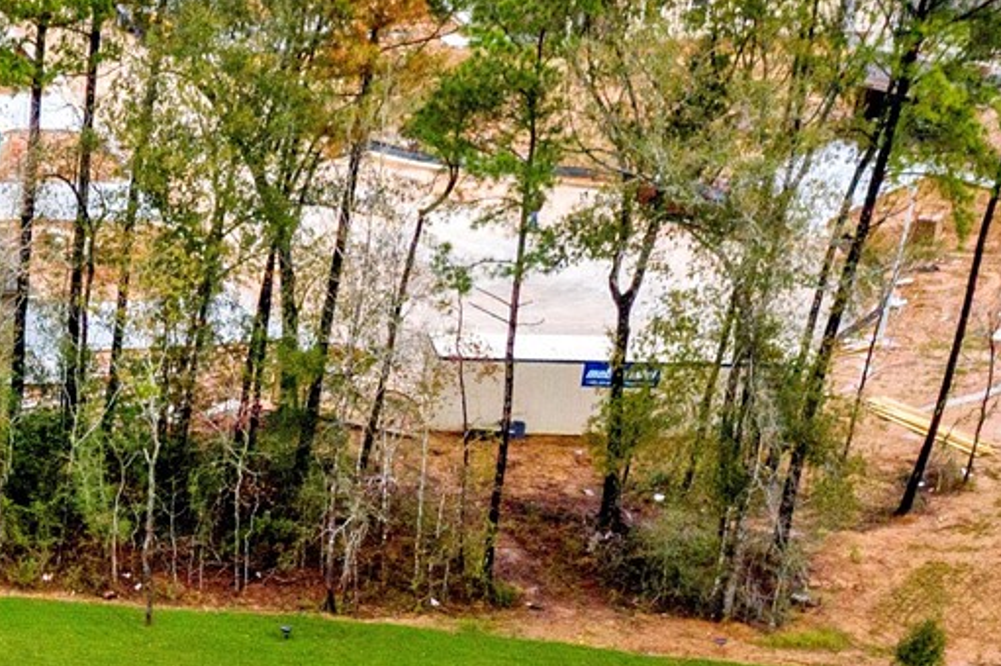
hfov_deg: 15.6
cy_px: 1253
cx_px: -589
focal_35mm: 119
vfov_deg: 10.7
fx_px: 3307
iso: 100
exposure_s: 1/120
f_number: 4.5
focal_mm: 10.26
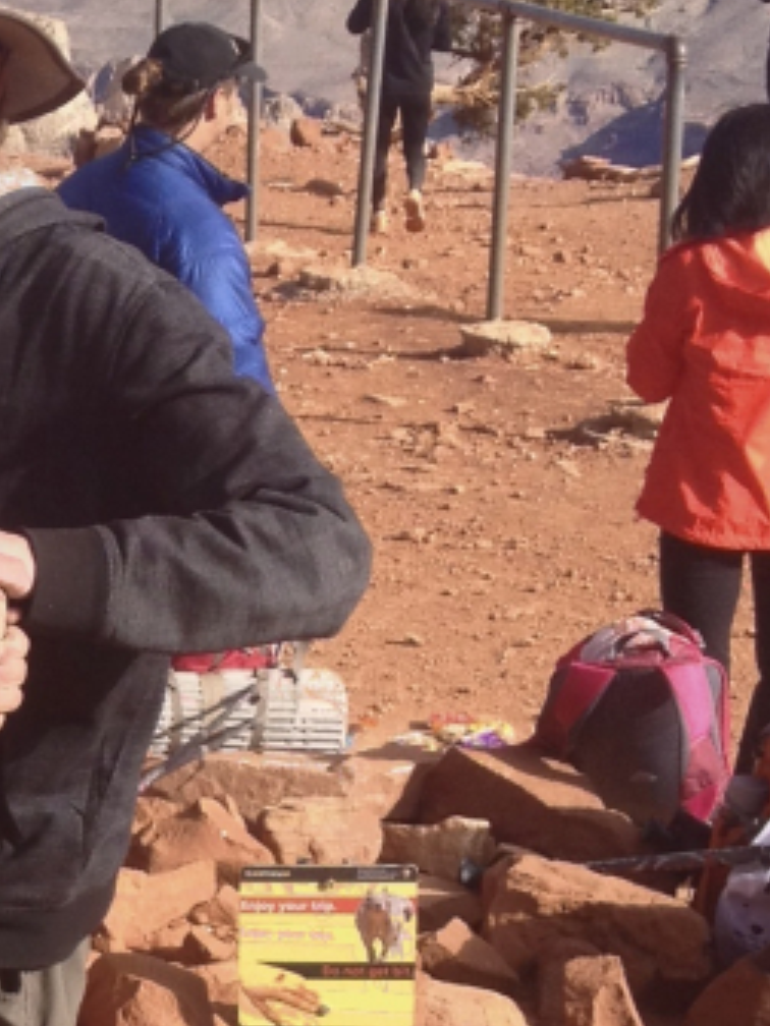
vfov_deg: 13.9
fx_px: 4212
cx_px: -660
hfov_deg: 9.8
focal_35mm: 142
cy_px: 597
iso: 50
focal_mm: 4.28
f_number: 2.4
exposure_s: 1/1175
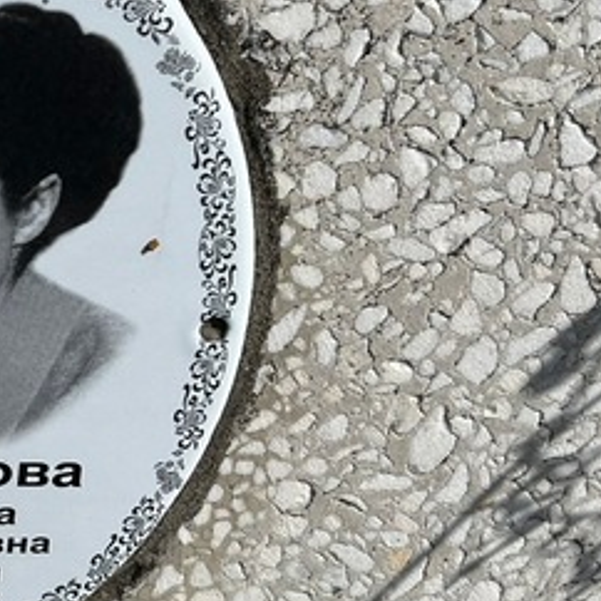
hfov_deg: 21.4
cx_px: -87
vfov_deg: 22.7
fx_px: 1493
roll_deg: +1.3
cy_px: 226
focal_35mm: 76
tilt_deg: -25.5
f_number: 1.5
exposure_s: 1/7463
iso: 50
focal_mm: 5.7
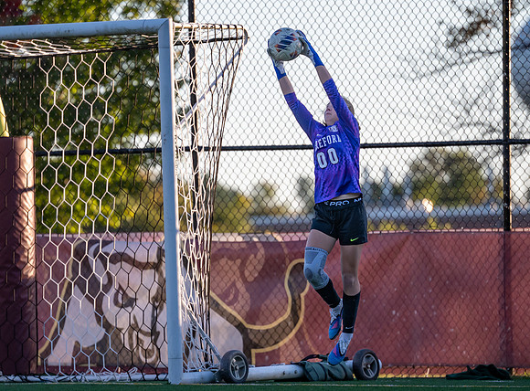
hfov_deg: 4.6
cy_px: 270
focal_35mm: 435
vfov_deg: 3.4
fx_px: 6627
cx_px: 220
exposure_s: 1/3200
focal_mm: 200
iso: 560
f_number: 2.8
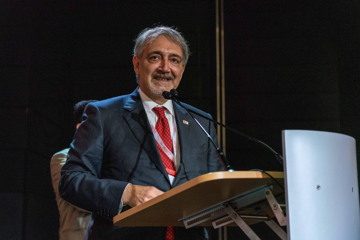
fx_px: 680
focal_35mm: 68
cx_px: 180
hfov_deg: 29.7
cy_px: 120
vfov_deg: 20.0
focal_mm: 68
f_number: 4
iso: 5000
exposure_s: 1/250
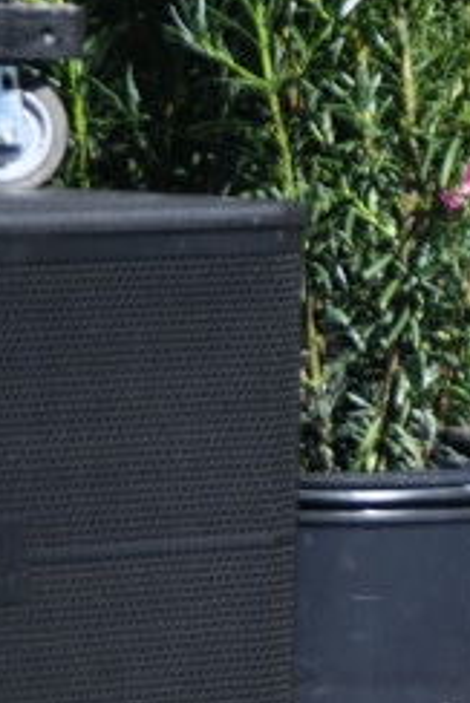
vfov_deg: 5.5
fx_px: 7157
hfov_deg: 3.5
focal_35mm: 366
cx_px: 2007
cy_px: -527
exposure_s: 1/320
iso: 100
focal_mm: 62
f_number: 6
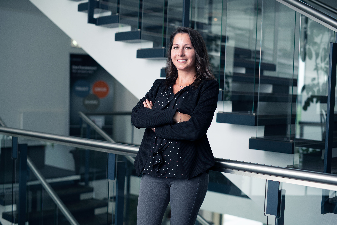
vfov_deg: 27.0
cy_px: 112
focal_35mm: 50
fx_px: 468
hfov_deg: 39.6
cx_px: 168
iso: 100
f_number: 2.5
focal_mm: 50
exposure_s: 1/200
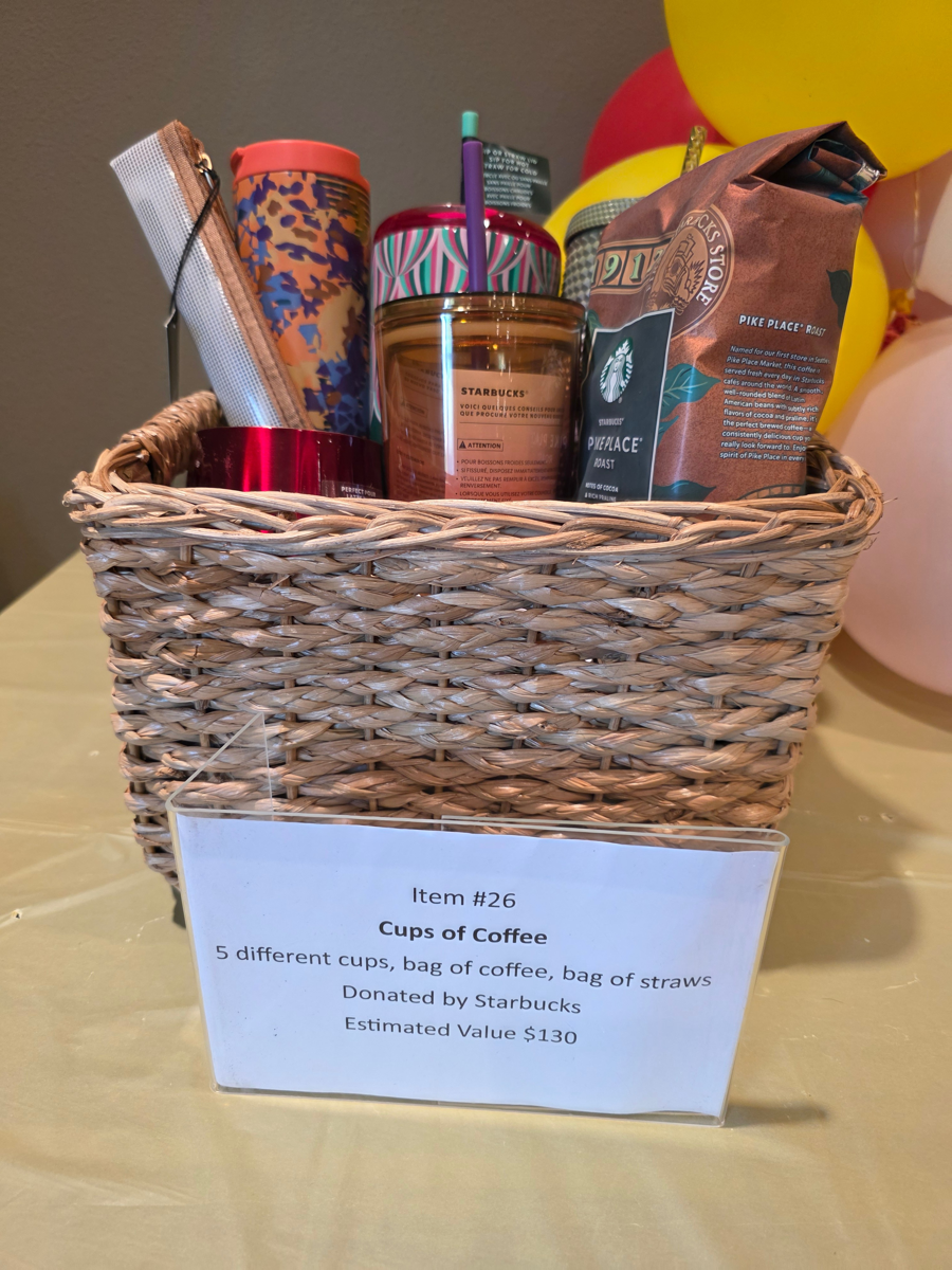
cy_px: 635
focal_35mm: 23
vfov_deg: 73.9
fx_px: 843
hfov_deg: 58.9
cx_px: 476
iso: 320
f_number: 1.7
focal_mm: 6.3
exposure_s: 1/120
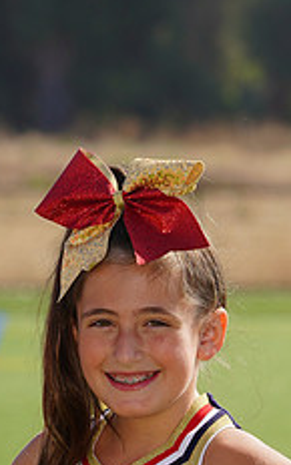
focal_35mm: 509
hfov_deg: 2.6
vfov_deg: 4.1
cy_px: 525
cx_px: 185
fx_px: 6459
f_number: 9
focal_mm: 200
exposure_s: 1/250
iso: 100
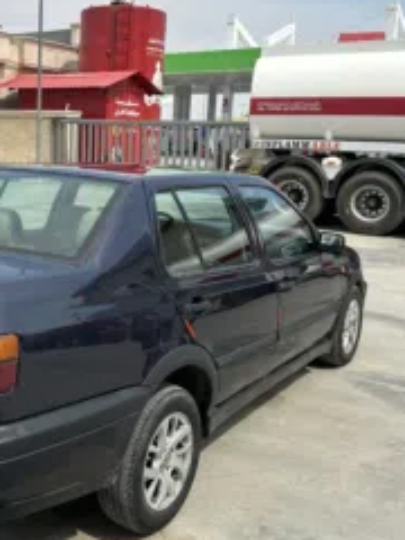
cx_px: 92
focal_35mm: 40
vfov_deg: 46.6
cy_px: 220
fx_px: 624
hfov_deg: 35.0
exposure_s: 1/4545
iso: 80
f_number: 1.78
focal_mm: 6.86
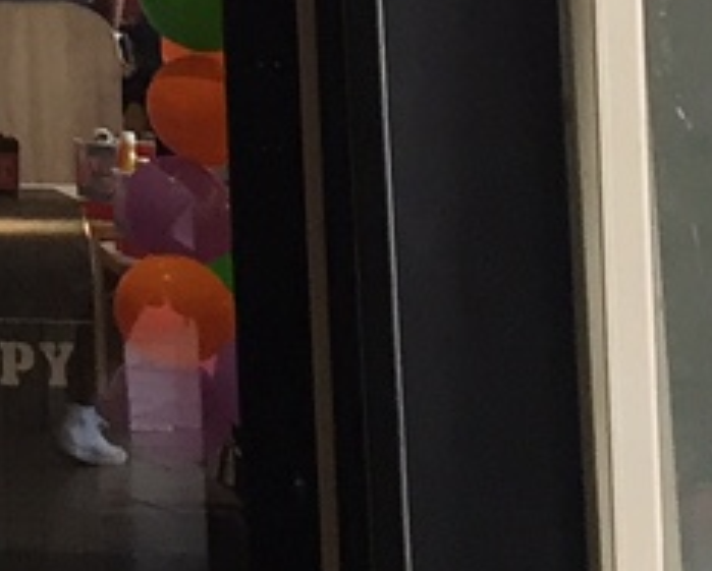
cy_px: -818
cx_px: -914
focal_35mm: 198
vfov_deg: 7.3
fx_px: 4178
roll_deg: -0.9
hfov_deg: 8.9
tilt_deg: +8.1
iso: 32
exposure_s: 1/33
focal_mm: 4.15
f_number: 2.2
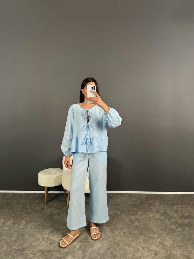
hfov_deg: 56.8
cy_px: 130
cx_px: 97
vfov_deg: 71.6
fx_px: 179
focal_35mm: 24
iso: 80
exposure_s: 1/121
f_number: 1.78
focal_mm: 6.86
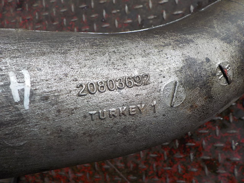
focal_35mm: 30
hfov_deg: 60.0
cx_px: 122
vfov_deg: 46.8
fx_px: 211
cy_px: 92
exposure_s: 1/50
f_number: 3.3
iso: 125
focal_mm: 4.1
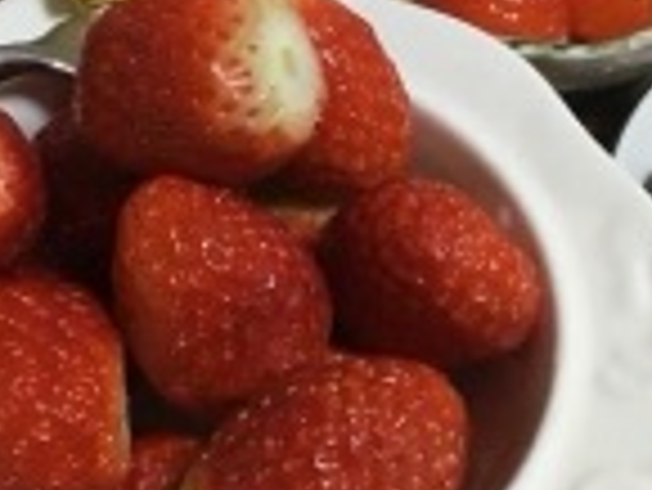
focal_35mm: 96
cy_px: 18
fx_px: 1810
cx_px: 274
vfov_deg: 15.2
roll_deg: +0.3
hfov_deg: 20.4
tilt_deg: -43.9
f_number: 2.2
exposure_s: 1/30
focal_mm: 4.15
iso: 100
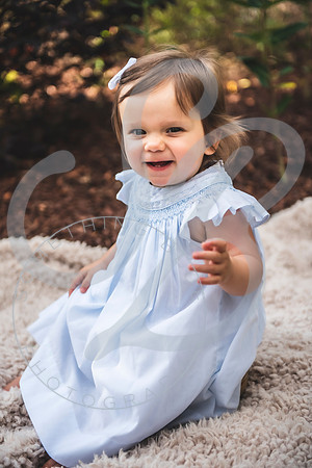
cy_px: 234
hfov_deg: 19.5
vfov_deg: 28.8
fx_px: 910
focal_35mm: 70
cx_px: 156
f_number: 2.8
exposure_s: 1/500
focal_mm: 70
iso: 100
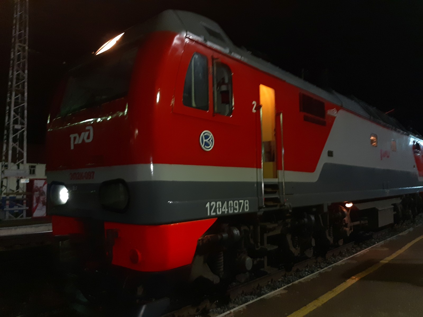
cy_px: 158
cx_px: 212
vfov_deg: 51.4
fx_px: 330
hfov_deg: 65.3
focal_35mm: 27
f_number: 1.7
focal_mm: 3.93
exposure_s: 1/25
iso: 250
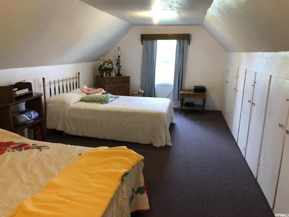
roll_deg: -1.8
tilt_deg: -11.9
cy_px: 108
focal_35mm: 28
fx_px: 234
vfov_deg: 49.7
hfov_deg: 63.4
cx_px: 144
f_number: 1.8
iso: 64
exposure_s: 1/15
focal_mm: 3.99
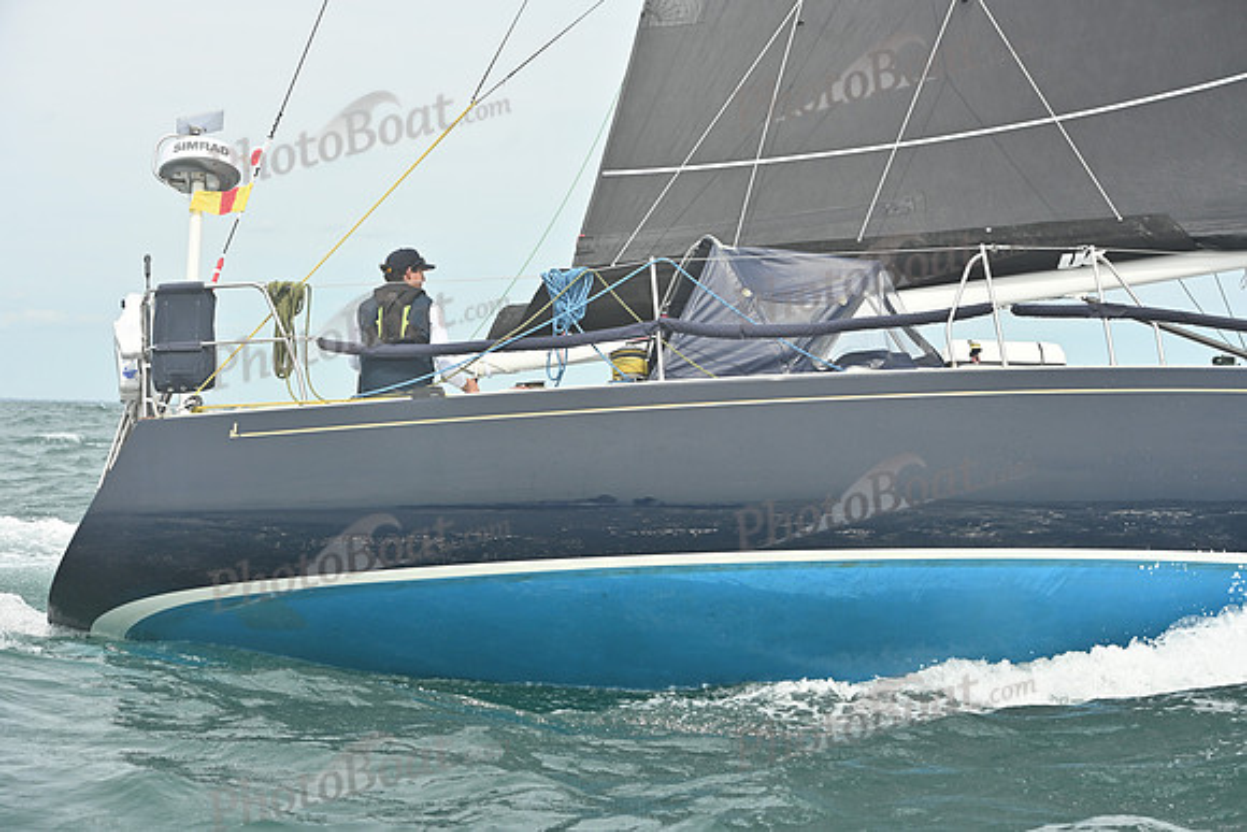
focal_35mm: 70
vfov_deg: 19.5
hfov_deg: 28.8
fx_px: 2425
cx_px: 624
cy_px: 416
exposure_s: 1/1250
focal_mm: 70
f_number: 7.1
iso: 320
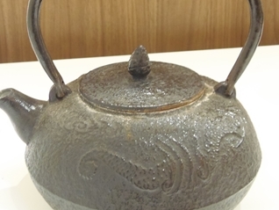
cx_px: 132
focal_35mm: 66
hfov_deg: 29.4
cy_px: 87
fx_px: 532
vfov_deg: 22.3
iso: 400
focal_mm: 7.8
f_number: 3.6
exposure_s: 1/8
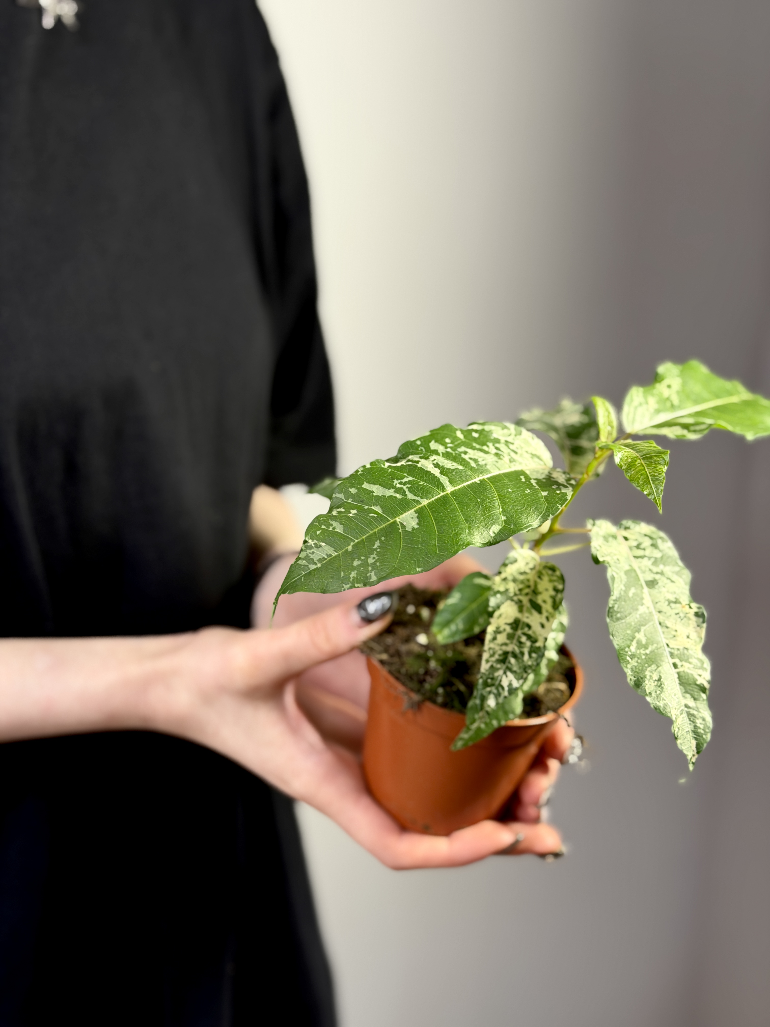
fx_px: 1424
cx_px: 385
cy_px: 514
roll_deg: -3.1
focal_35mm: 48
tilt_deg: -10.8
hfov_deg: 30.3
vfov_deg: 39.7
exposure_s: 1/88
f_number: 1.78
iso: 100
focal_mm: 6.76
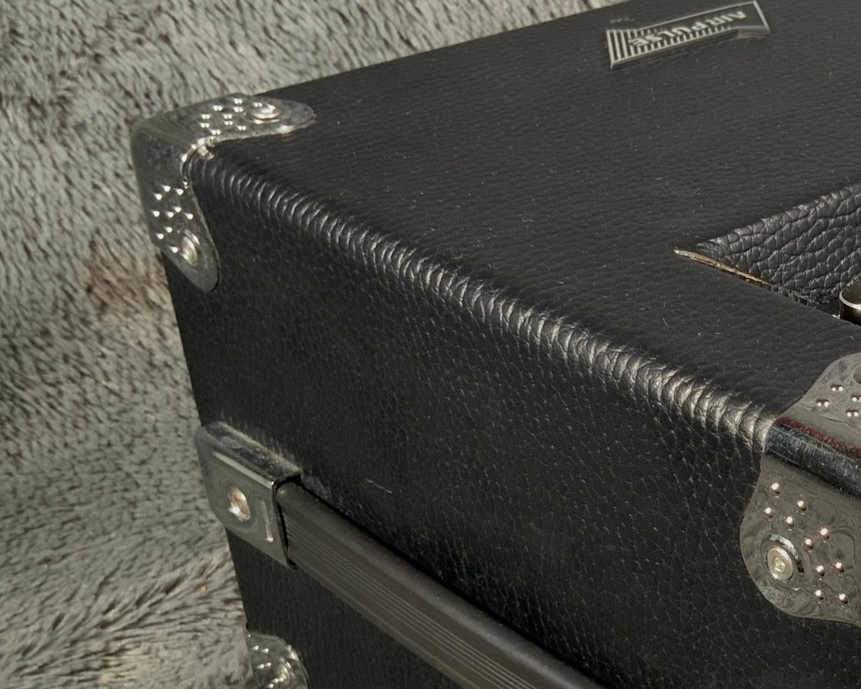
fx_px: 1656
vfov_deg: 23.1
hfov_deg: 27.6
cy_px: 556
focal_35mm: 65
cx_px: 839
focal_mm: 3
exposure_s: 1/52
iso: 125
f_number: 1.8
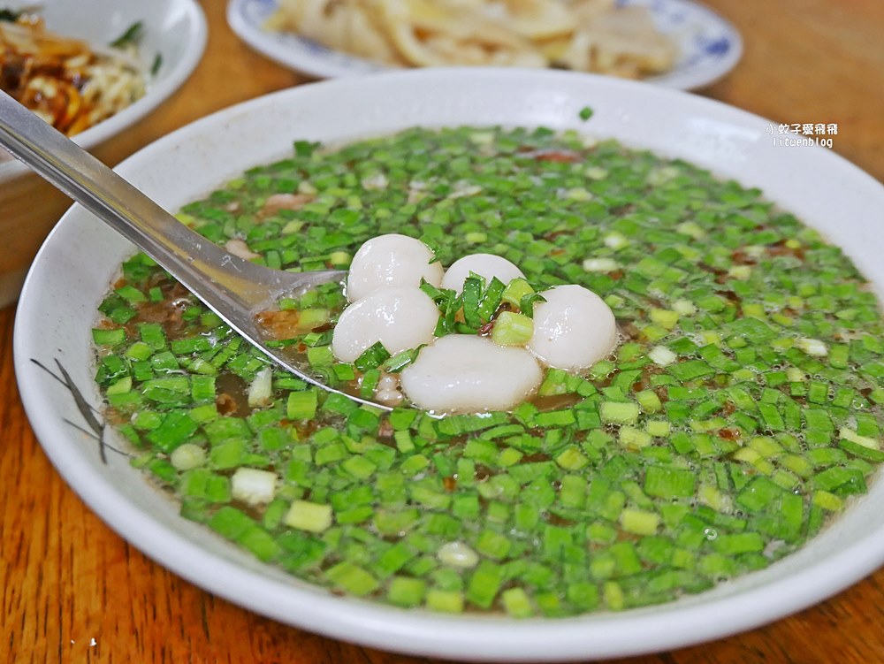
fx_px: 971
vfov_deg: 37.8
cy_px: 332
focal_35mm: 38
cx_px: 442
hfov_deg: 49.0
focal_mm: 19
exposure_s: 1/60
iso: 640
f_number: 4.3
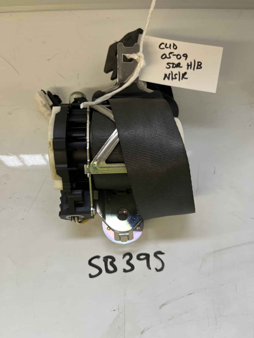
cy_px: 169
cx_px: 127
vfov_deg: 67.3
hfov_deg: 53.1
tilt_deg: -73.1
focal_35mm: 26
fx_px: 254
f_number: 1.6
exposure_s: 1/122
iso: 100
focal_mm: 5.1
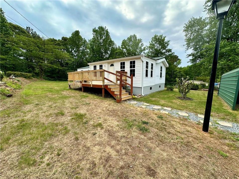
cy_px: 90
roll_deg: -0.3
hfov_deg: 102.1
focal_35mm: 14
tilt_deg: -6.6
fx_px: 97
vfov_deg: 85.7
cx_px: 120
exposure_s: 1/1043
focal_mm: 2.22
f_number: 2.2
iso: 40
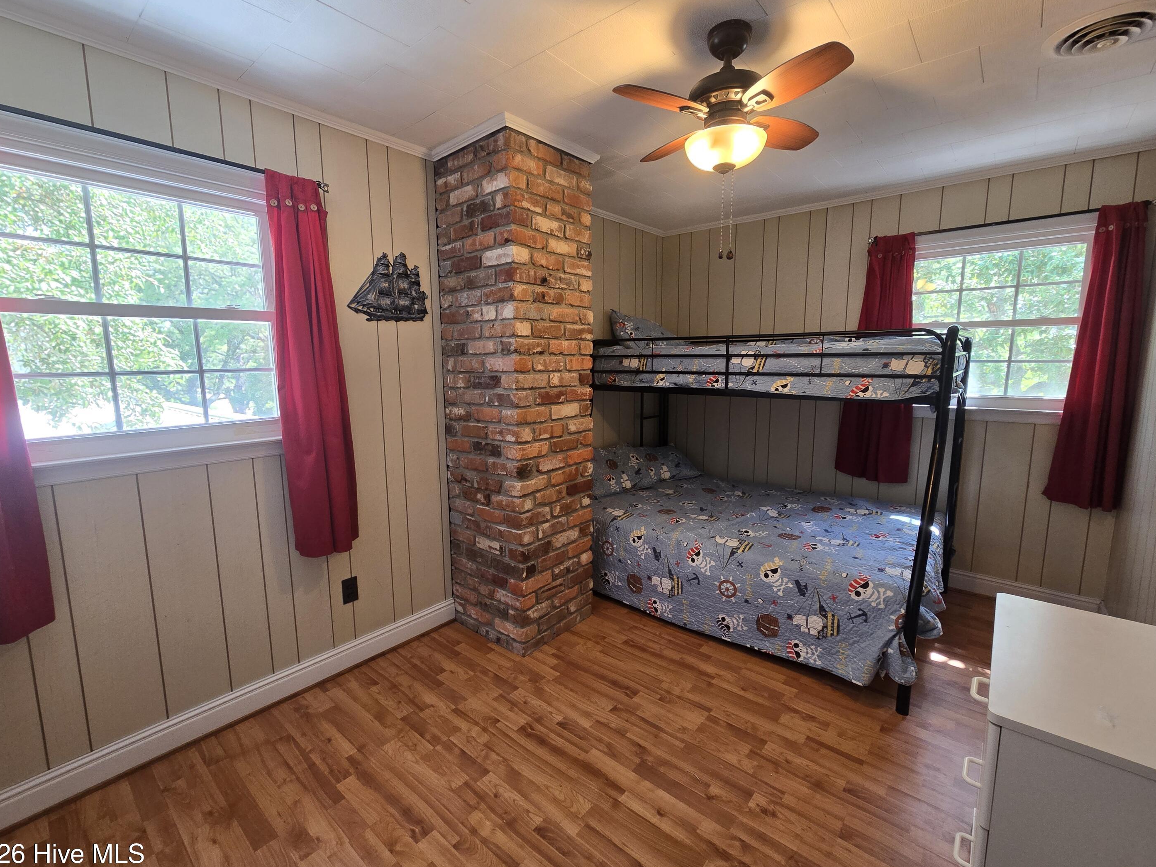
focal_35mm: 14
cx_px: 568
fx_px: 467
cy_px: 430
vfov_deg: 85.7
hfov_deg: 102.1
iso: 160
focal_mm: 2.2
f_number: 2.2
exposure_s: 1/60
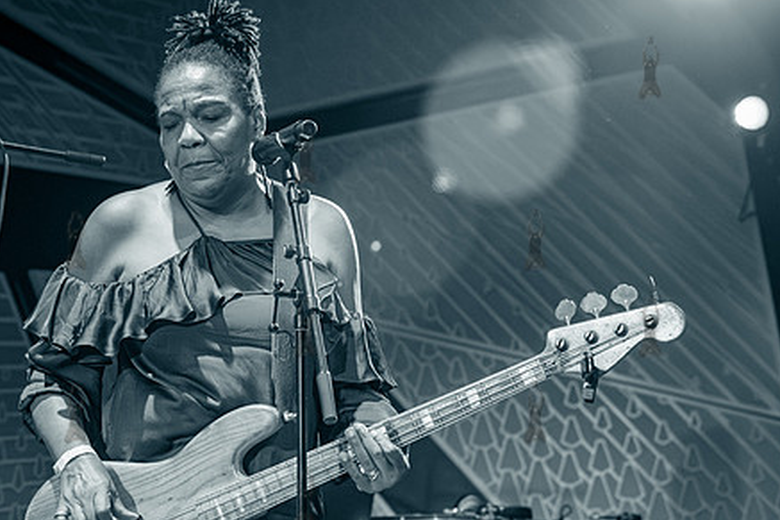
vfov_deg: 17.7
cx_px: 303
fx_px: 1668
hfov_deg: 26.3
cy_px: 325
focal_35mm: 77
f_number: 3.5
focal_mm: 58
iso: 10000
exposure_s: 1/400
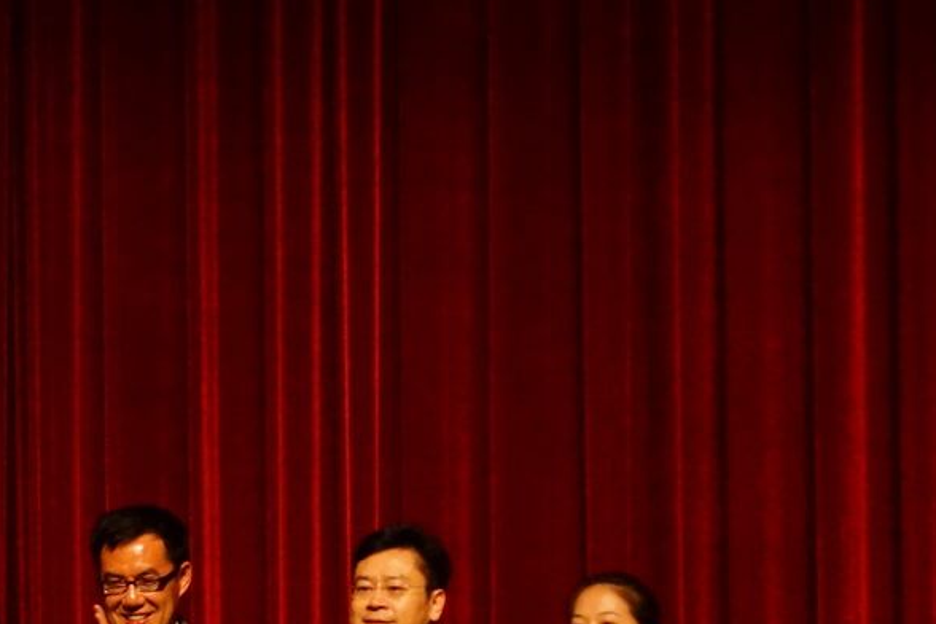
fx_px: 5304
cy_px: 645
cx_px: -290
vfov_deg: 6.7
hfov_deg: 9.9
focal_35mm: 204
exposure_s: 1/500
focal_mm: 50
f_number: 4.5
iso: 1600
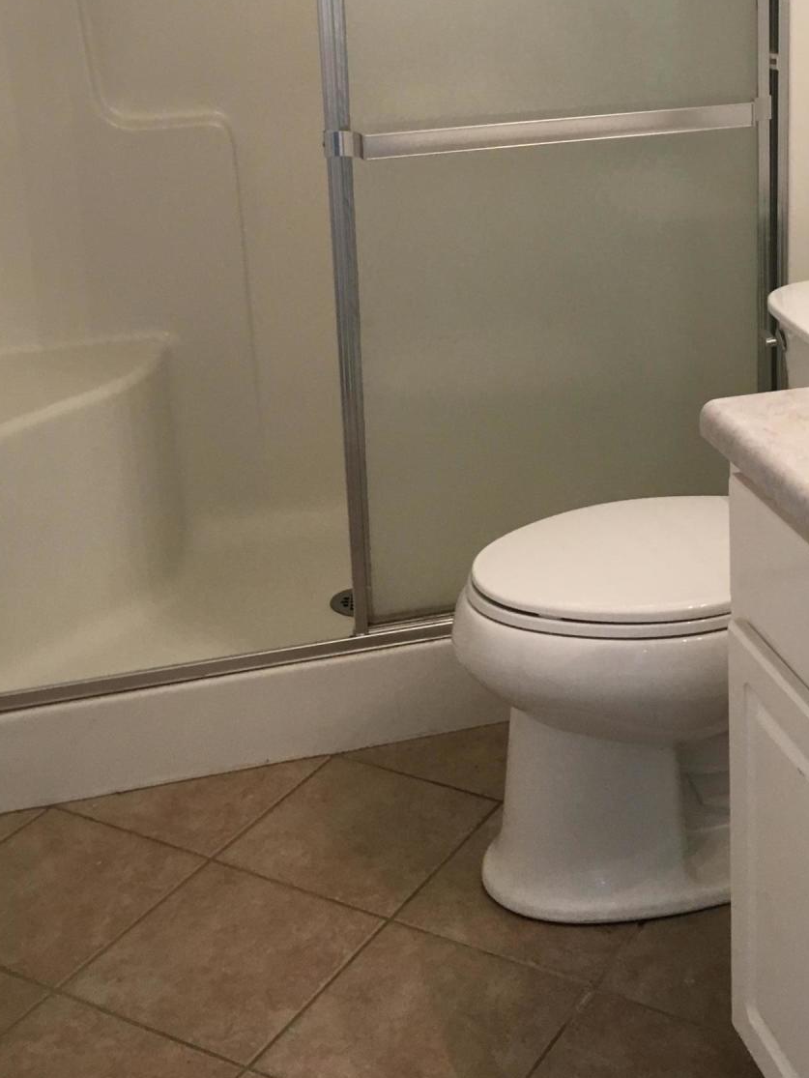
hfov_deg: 27.9
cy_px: 152
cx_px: 547
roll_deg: +1.9
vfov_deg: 35.1
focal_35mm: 52
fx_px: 1619
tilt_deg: -10.9
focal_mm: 4.15
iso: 80
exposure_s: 1/30
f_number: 2.2
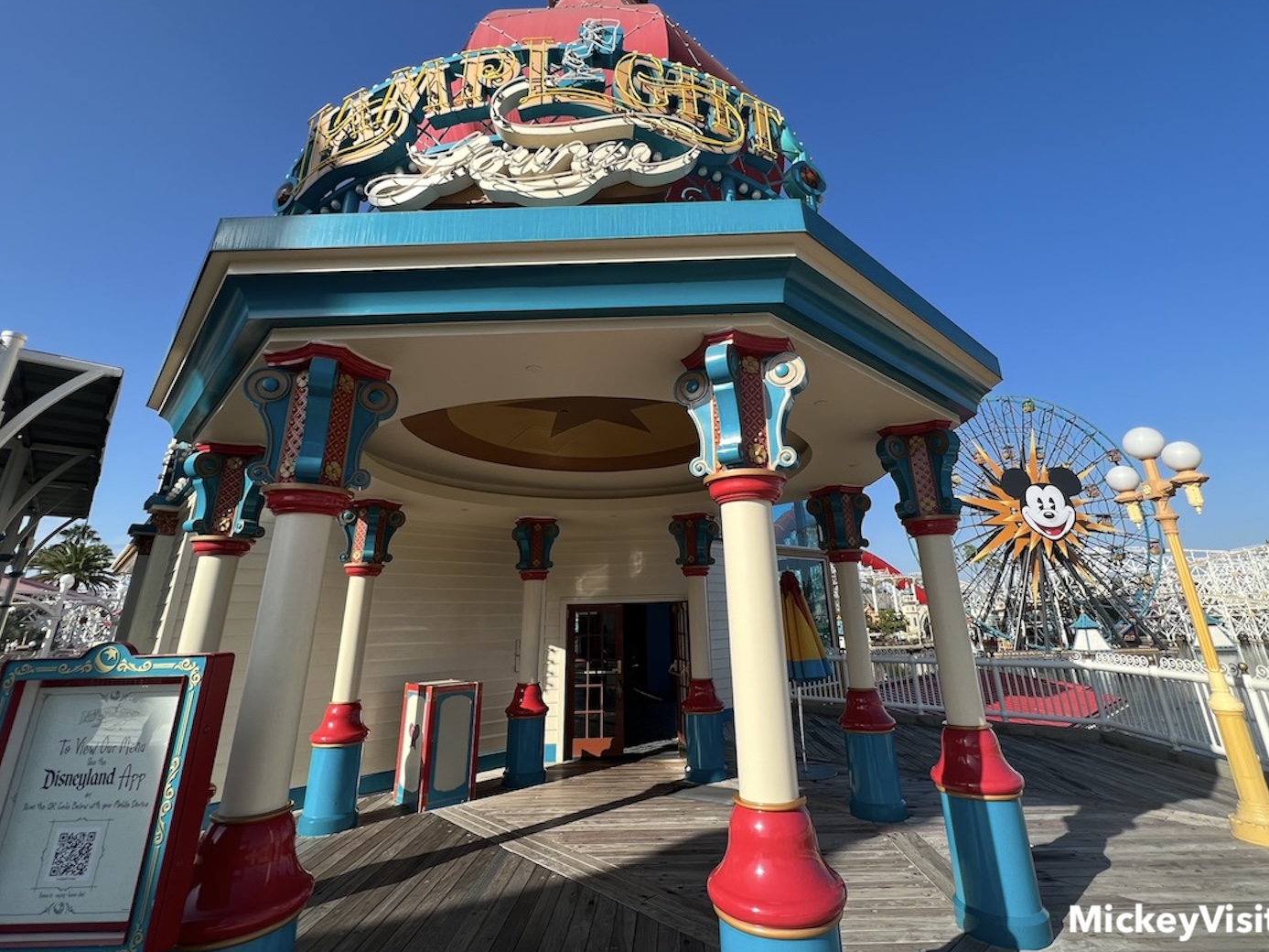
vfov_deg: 81.2
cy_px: 407
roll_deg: +1.9
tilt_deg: +20.7
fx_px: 550
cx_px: 659
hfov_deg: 98.1
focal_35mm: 15
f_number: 1.8
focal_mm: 1.57
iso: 32
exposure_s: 1/809
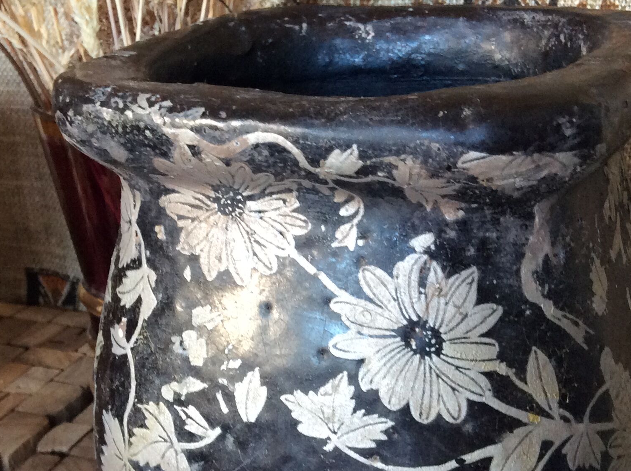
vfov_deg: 26.4
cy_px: 297
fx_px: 1001
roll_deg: +2.8
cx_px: 311
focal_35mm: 55
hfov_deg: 35.0
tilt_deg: -23.2
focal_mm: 3.3
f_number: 2.4
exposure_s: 1/25
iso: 100
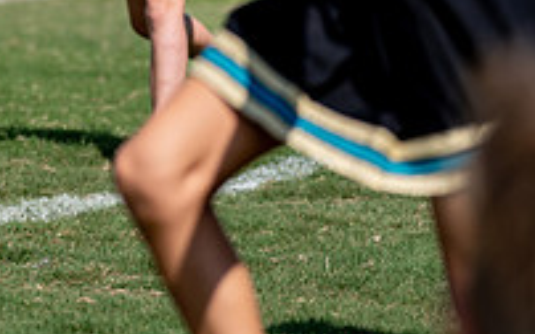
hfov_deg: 6.5
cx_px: -189
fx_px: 4649
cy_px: -221
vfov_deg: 4.1
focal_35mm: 319
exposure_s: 1/2500
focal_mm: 89
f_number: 2.8
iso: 100
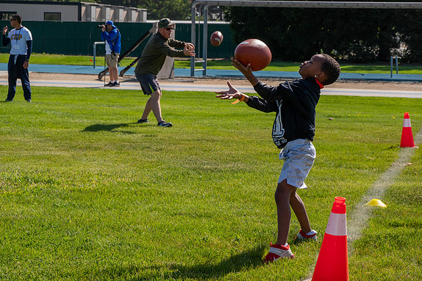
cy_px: 141
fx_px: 1079
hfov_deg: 22.1
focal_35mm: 92
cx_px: 212
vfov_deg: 14.9
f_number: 4
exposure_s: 1/1600
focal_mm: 33.33
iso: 400
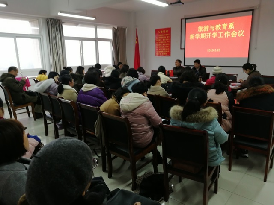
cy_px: 102
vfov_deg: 51.4
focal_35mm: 27
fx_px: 214
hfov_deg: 65.3
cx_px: 137
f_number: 4
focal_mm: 3.84
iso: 160
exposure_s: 1/33.3
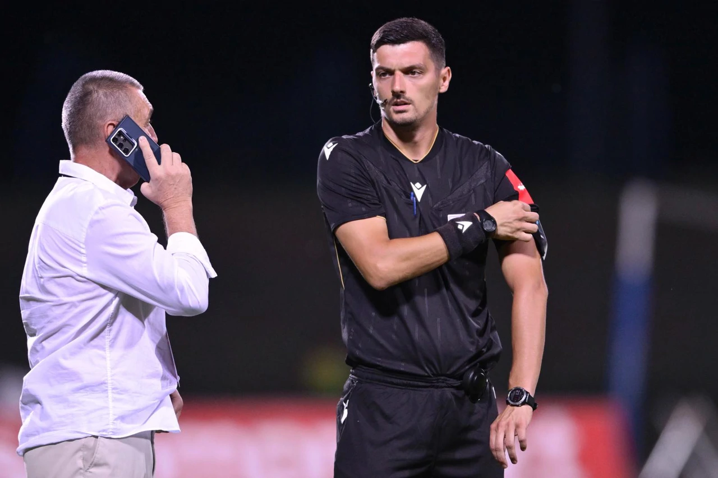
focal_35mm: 600
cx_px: 359
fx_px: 11964
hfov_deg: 3.4
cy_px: 239
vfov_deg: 2.3
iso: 3200
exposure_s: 1/2000
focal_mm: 400
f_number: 2.8
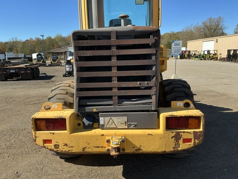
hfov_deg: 63.4
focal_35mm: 28
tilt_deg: -9.2
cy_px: 90
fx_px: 193
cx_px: 119
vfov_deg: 49.7
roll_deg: +1.3
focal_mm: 3
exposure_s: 1/1144
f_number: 1.8
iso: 25
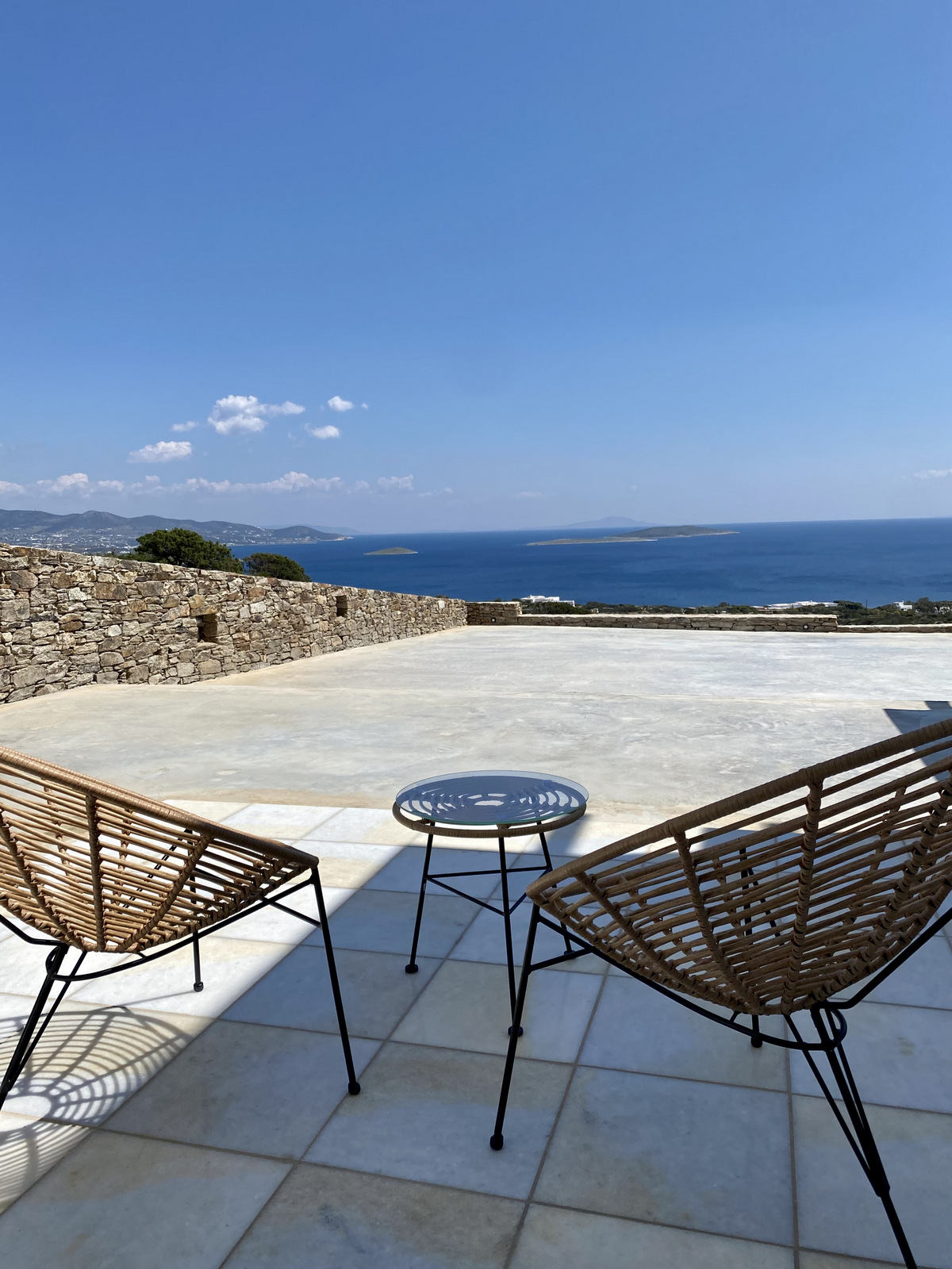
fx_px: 953
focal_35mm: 26
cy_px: 634
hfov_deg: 53.1
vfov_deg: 67.3
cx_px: 476
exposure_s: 1/5495
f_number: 1.8
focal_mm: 4.25
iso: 32
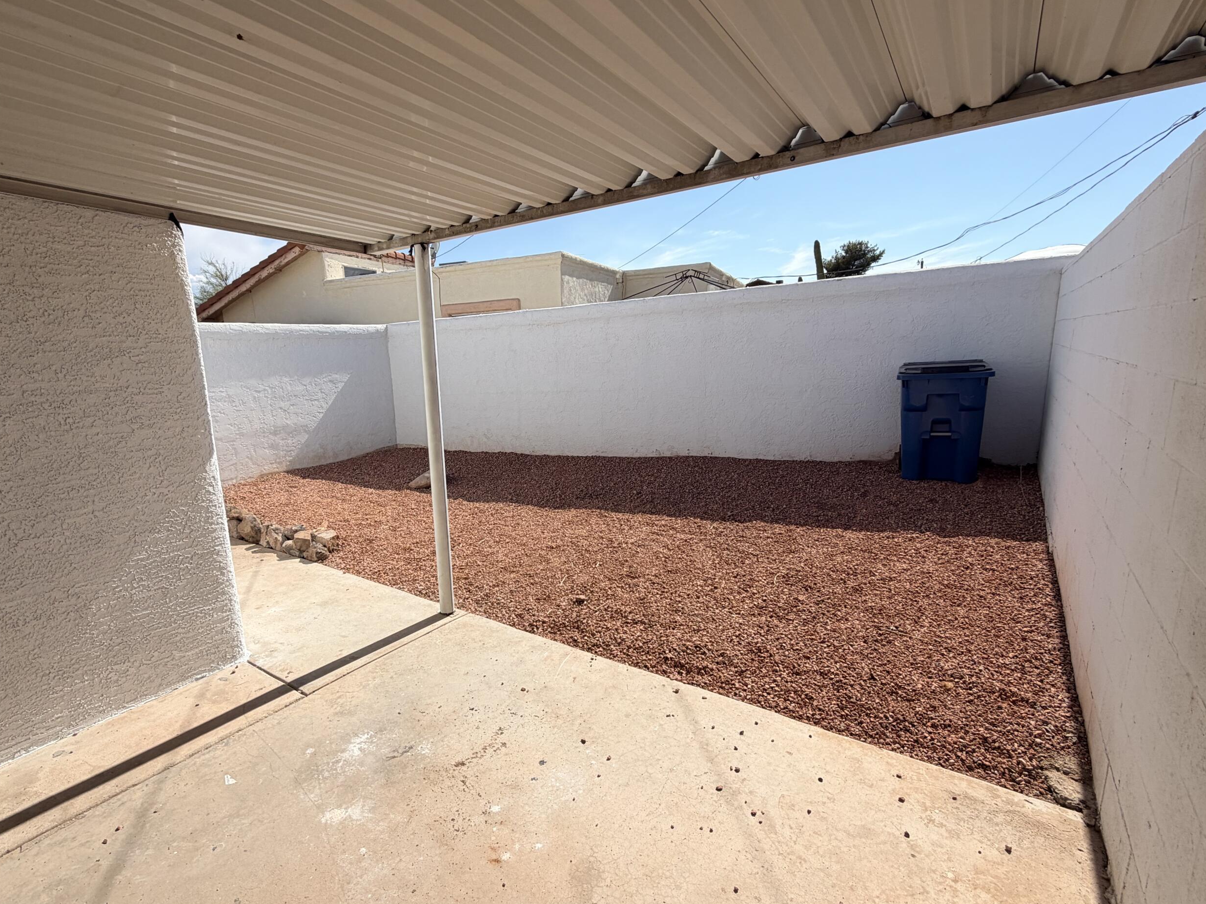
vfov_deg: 74.7
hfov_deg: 90.7
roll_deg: +2.0
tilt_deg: -8.6
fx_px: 592
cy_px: 467
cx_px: 538
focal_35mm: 17
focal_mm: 2.22
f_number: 2.2
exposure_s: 1/1399
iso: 20
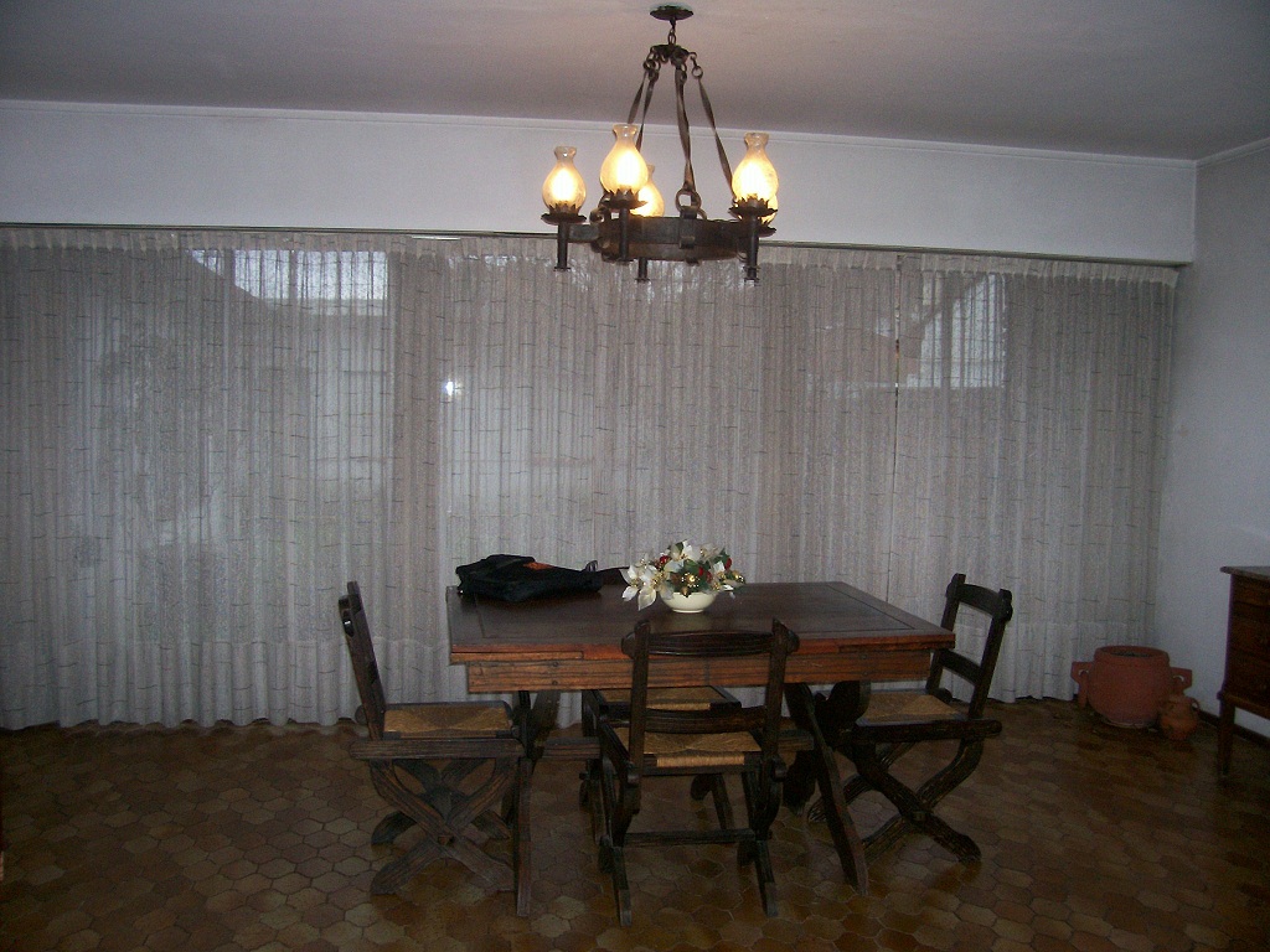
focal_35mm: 34
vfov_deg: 41.8
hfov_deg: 54.0
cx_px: 635
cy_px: 476
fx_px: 1247
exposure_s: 1/112
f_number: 2.7
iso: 140
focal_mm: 5.6
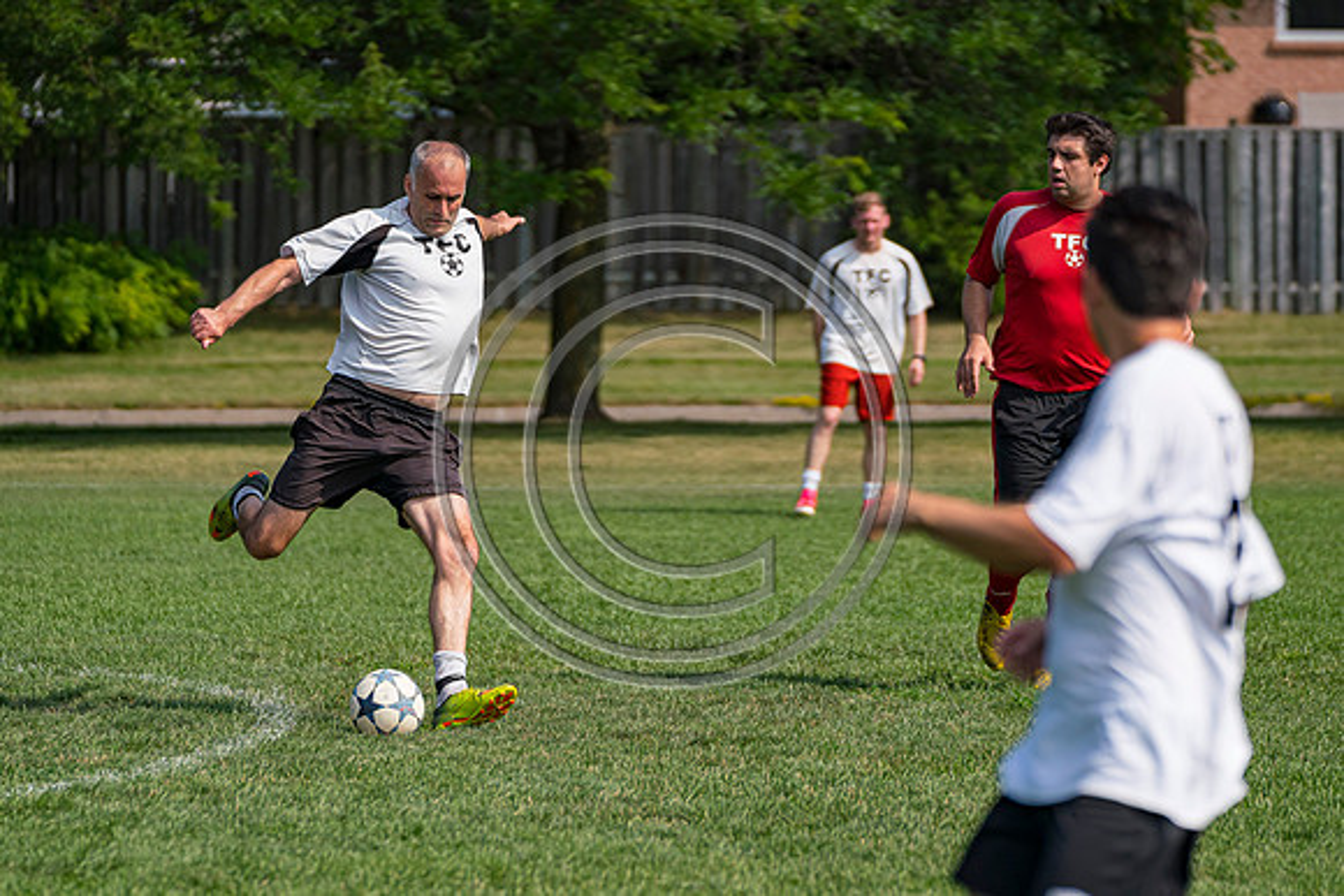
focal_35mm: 231
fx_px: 8626
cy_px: 448
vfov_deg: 6.0
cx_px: 672
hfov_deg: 8.9
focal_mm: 154
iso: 400
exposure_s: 1/8000
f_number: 2.8
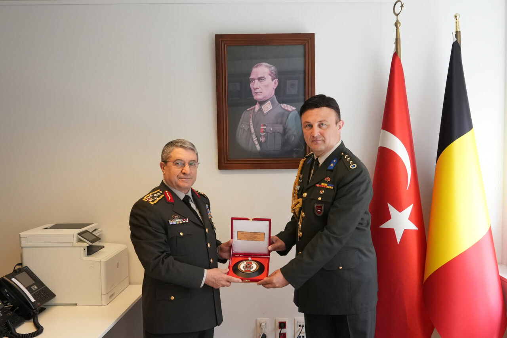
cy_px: 169
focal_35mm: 38
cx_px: 254
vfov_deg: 35.0
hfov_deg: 50.7
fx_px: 535
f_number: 16
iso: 8000
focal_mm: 38
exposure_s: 1/800
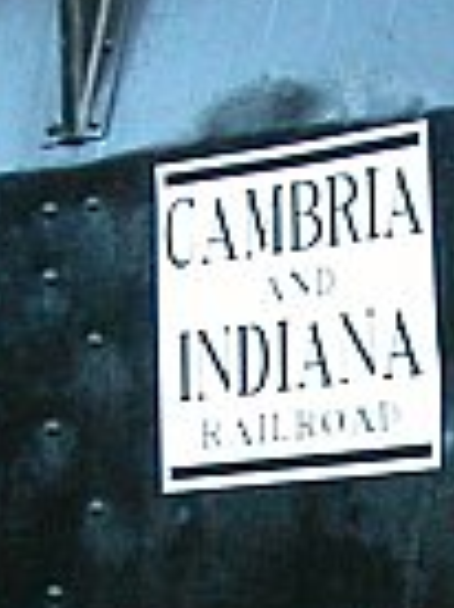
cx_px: 291
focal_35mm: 268
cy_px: 674
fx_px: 4701
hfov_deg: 5.5
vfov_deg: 7.4
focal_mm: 9.2
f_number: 2.8
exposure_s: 1/125
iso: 200
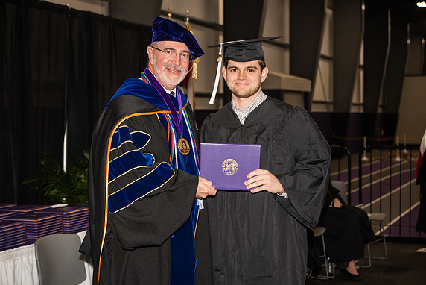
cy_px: 141
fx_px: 841
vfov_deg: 19.2
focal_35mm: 71
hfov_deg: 28.4
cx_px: 211
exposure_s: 1/200
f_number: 5.6
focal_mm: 70
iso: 1000
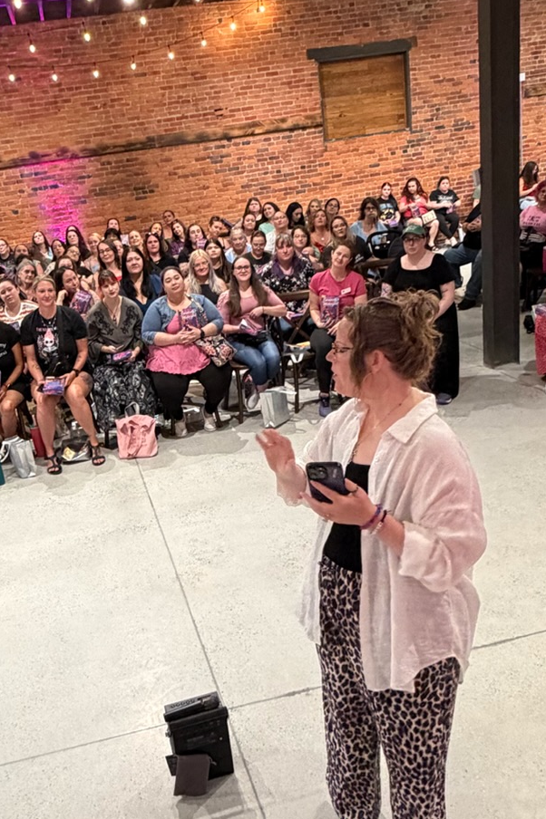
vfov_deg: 57.2
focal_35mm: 33
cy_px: 411
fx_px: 751
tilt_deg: -18.7
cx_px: 194
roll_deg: +7.5
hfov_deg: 39.6
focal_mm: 2.22
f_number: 2.2
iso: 400
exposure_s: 1/60
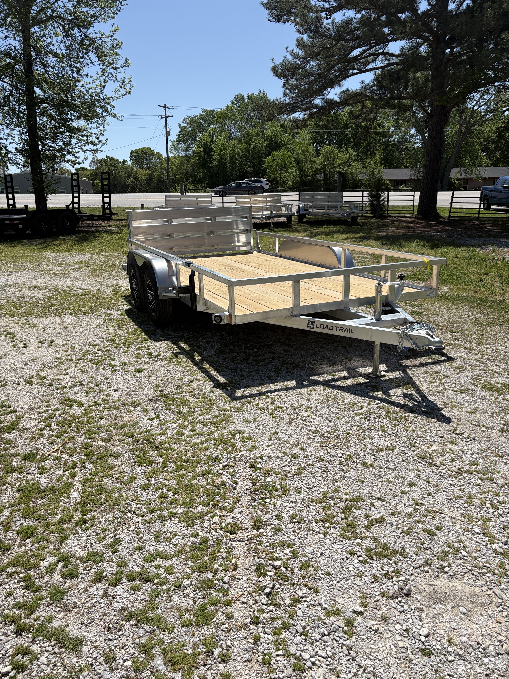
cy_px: 340
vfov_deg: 67.3
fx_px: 510
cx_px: 254
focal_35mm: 26
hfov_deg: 53.1
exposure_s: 1/4608
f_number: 1.6
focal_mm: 5.96
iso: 50
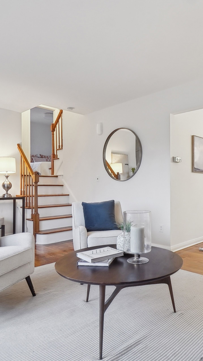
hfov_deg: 46.8
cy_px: 184
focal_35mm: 24
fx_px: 230
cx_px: 137
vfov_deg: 76.3
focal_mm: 10
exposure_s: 1/40
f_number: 8
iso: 320
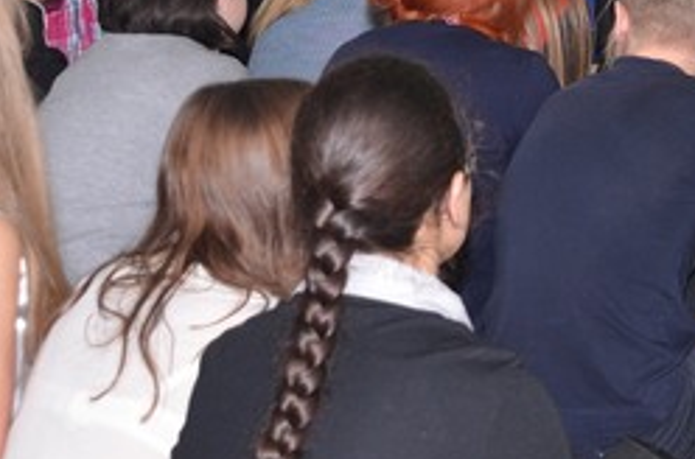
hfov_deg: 13.0
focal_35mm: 155
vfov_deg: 8.6
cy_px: -195
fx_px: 2985
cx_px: 785
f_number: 4.2
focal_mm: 32
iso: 400
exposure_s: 1/80
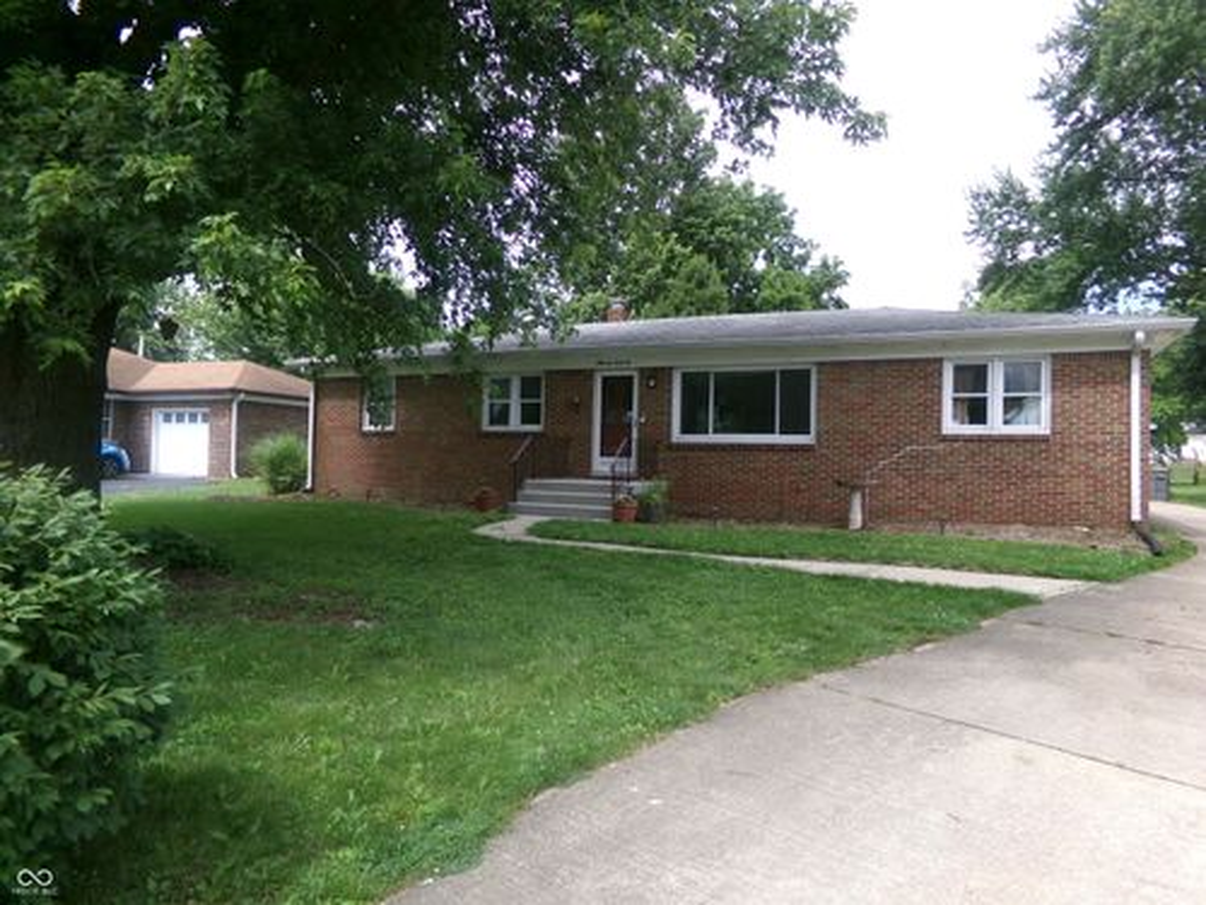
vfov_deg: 56.8
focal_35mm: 24
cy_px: 452
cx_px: 603
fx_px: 836
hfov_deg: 71.6
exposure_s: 1/320
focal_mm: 4.3
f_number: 3.7
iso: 100
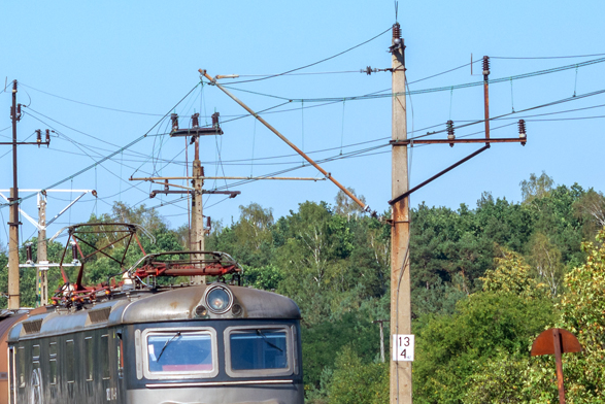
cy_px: 333
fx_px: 4809
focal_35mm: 286
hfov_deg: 7.1
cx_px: -101
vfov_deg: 4.8
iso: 100
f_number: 9
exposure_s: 1/400
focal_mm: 70
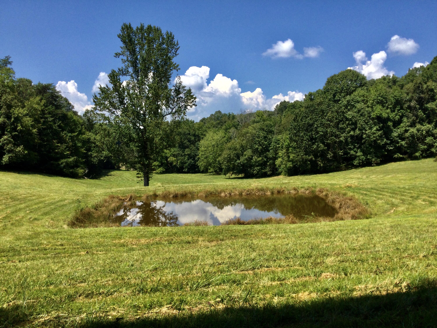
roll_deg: +0.3
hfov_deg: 58.4
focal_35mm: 31
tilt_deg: -4.1
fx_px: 391
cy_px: 164
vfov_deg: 45.4
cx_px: 218
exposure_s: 1/1199
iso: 25
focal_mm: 3.3
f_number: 2.4
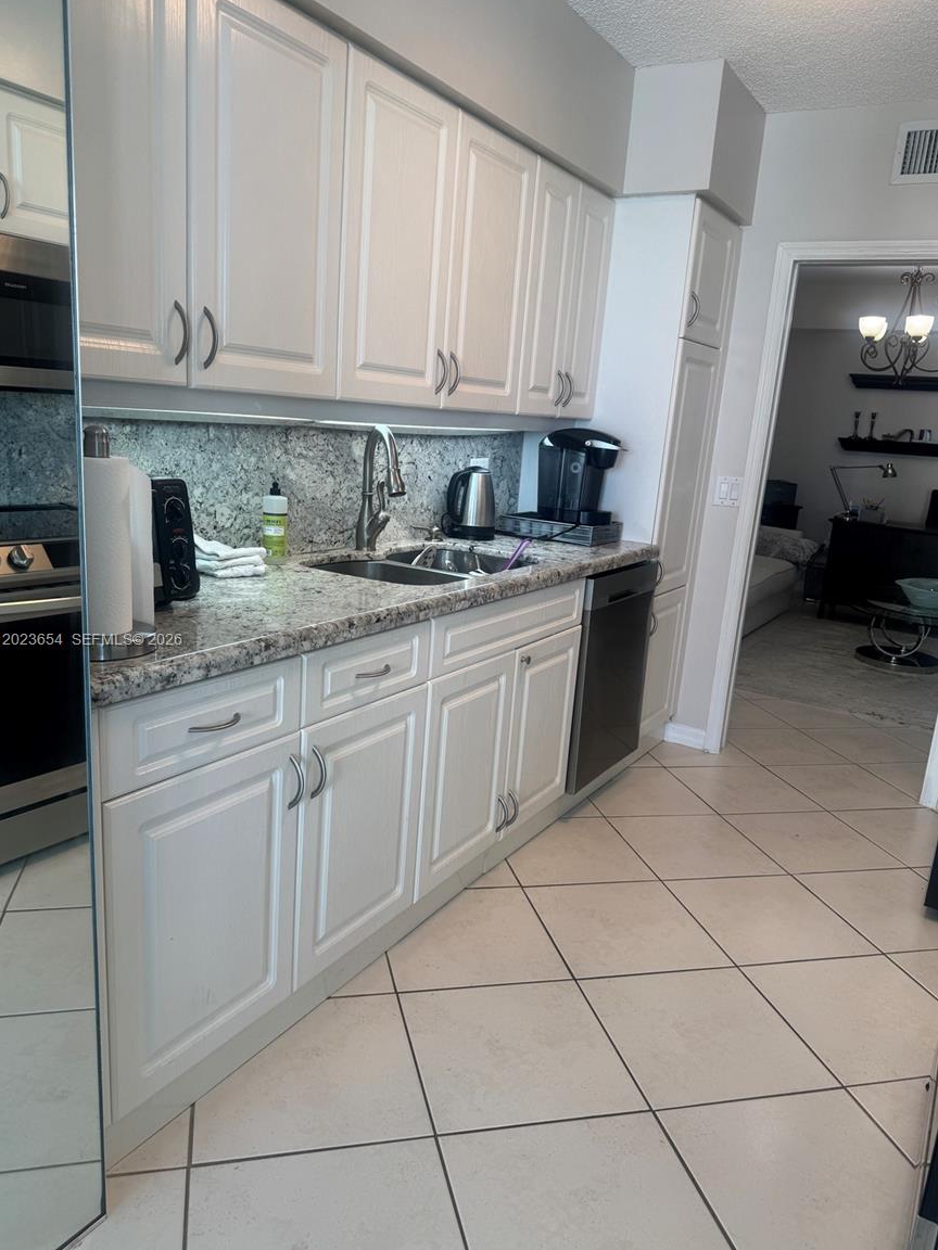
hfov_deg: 54.9
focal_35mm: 25
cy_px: 641
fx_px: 903
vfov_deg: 69.4
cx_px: 470
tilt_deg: -13.8
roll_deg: -3.6
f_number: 1.78
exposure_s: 1/156
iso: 64
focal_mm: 6.76
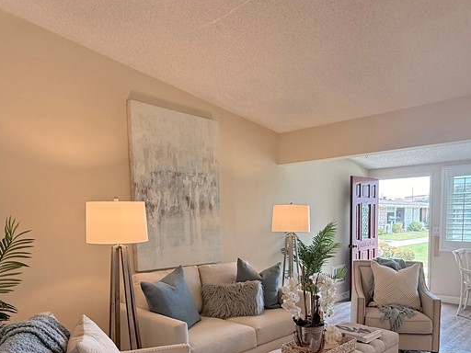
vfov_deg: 48.3
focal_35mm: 28
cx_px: 260
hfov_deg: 63.3
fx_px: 381
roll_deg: +1.1
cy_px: 254
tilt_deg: -5.8
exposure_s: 1/120
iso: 100
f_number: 2.2
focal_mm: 2.22
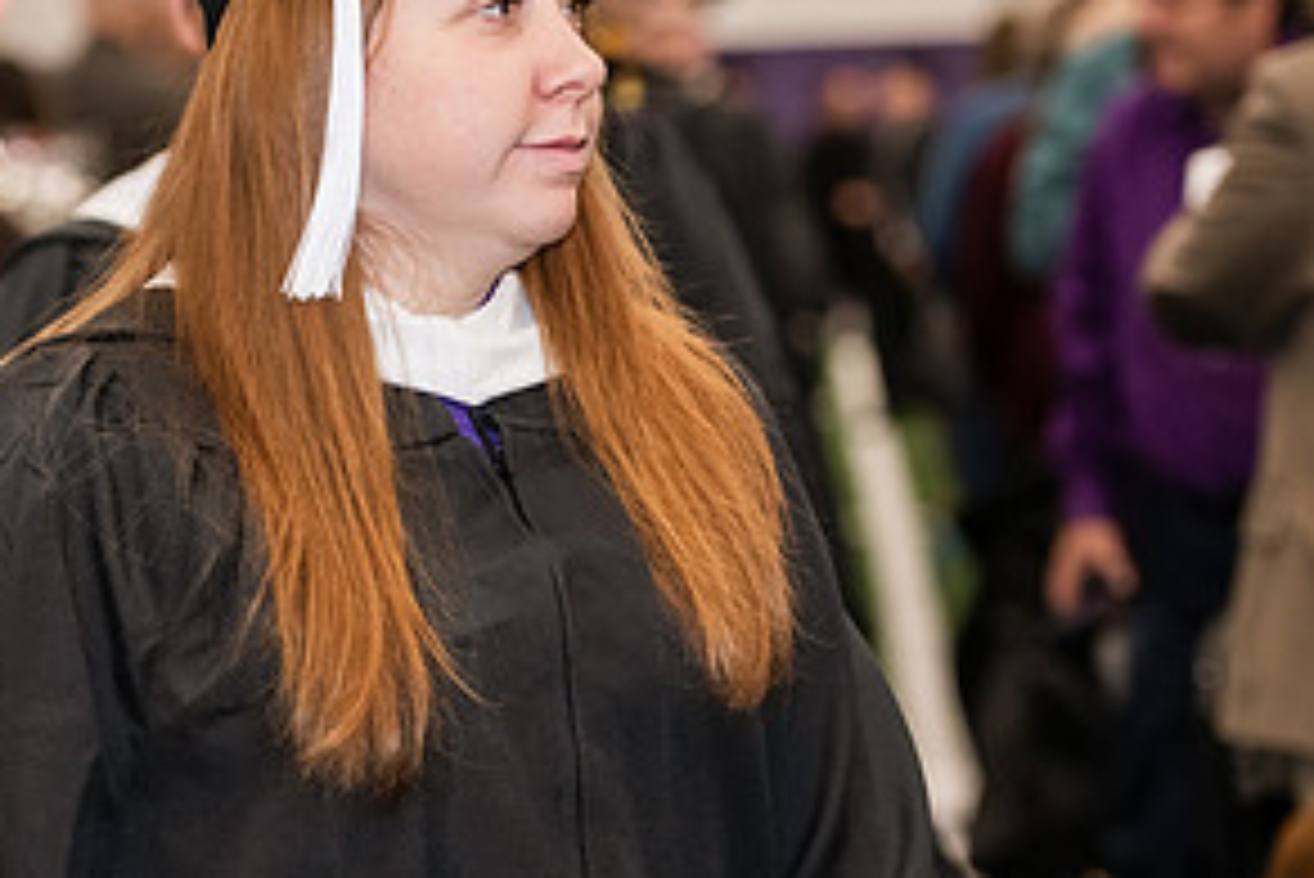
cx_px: 374
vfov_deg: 7.5
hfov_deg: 11.2
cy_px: 335
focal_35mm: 183
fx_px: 6682
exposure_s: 1/200
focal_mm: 92
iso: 2000
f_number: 3.2
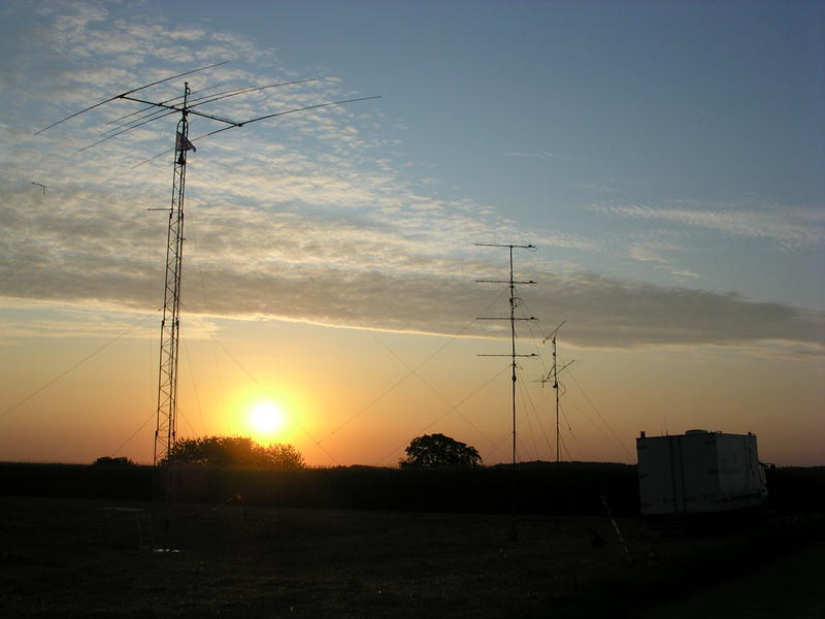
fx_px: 1025
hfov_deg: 43.9
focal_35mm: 43
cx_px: 412
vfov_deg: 33.6
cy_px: 310
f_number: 4.8
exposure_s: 1/462
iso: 100
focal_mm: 6.6
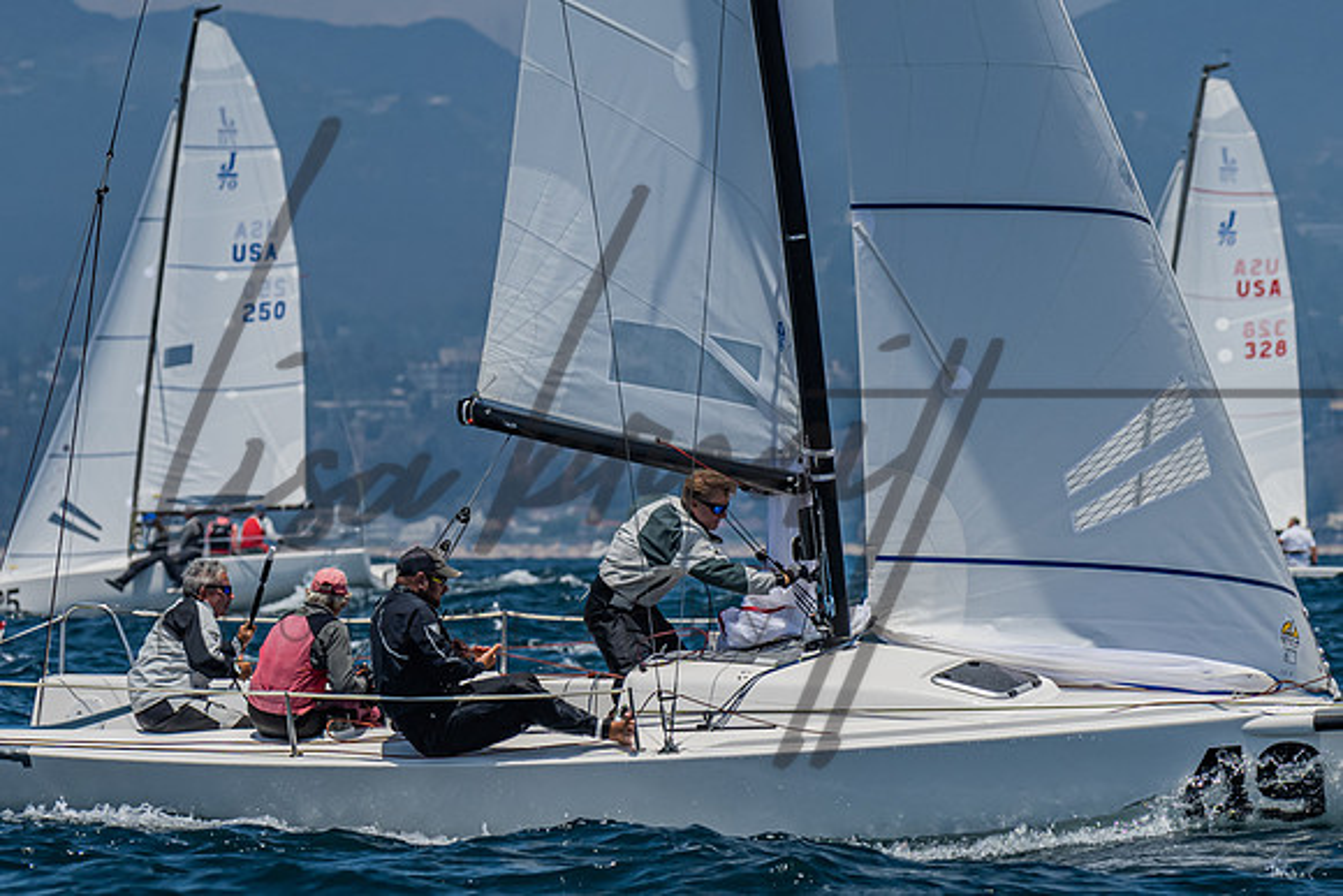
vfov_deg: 3.2
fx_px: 16199
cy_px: 741
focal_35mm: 434
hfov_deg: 4.7
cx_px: 750
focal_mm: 220
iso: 400
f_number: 6.3
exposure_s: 1/2500
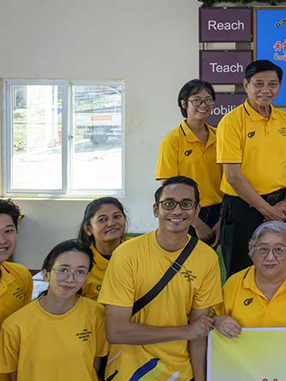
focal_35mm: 50
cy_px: 235
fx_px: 551
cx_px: 378
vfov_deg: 38.0
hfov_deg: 25.0
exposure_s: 1/200
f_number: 7.1
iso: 12800
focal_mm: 24
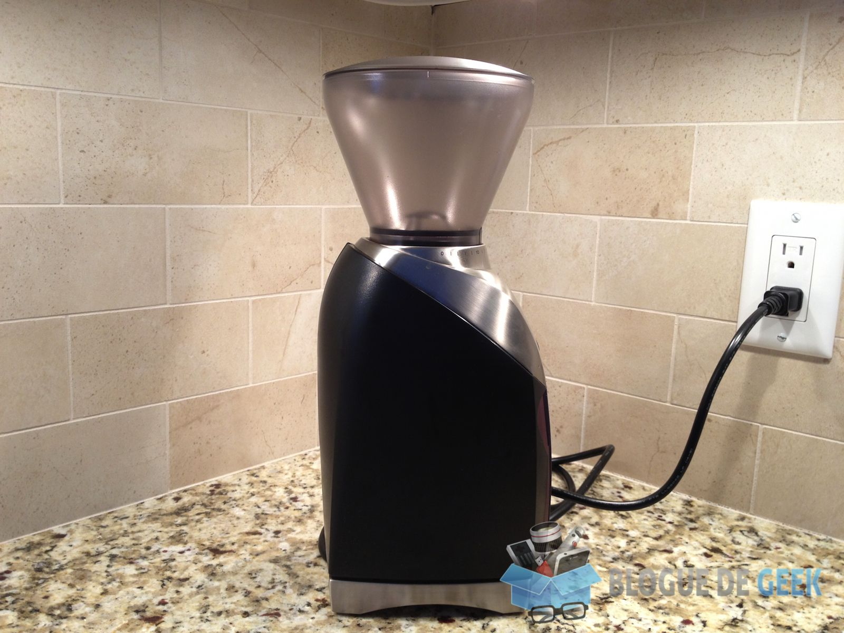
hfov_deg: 52.6
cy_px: 316
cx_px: 422
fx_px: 853
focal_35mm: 35
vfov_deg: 40.7
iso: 80
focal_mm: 4.28
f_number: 2.4
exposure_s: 1/20
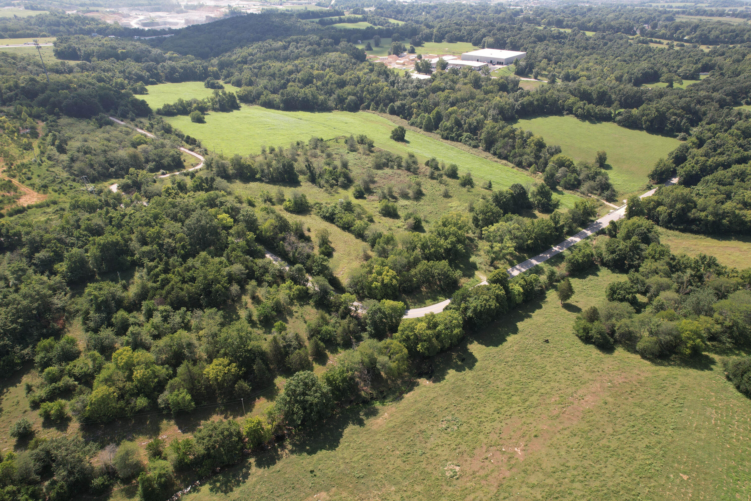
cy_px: 250
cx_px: 376
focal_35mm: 22
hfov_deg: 78.6
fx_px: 459
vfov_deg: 57.2
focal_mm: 8.38
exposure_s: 1/240
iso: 100
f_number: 2.8
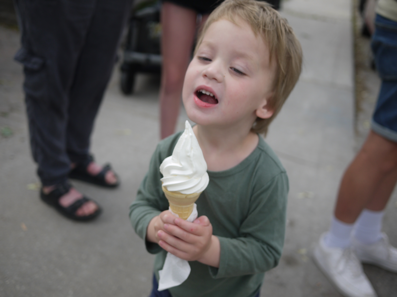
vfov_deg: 36.0
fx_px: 459
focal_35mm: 40
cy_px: 148
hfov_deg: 46.8
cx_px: 198
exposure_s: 1/1000
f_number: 2
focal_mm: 20
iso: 100
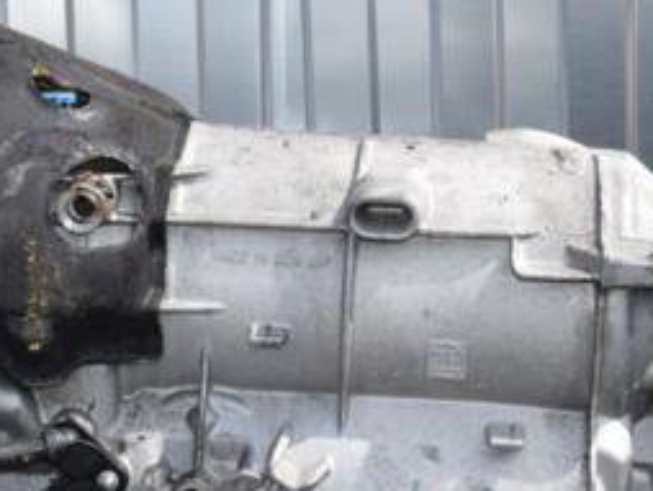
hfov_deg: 18.0
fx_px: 2058
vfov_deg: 13.6
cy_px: 288
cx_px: 224
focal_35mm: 109
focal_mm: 32
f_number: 16
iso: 800
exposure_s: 1/200
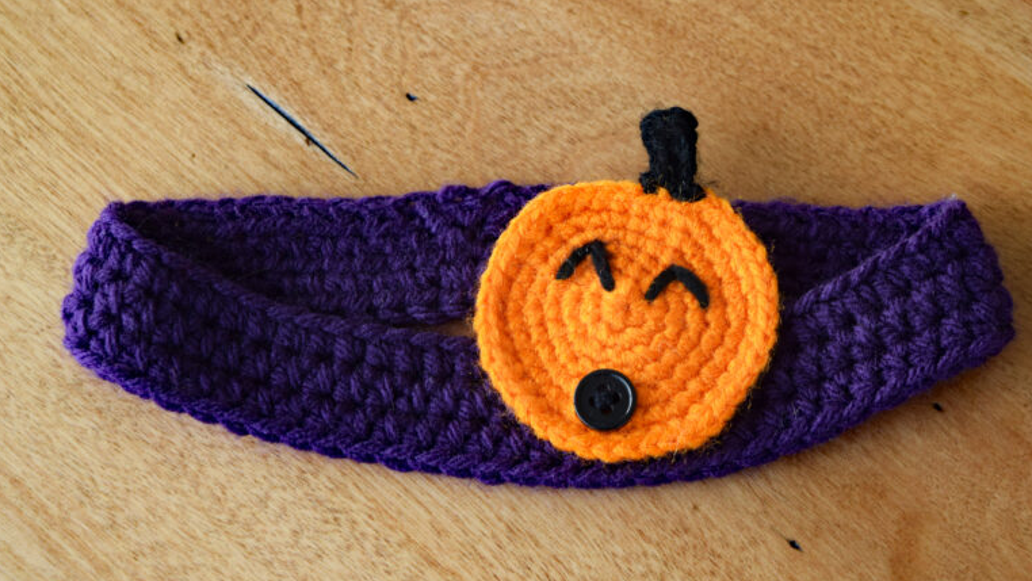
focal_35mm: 76
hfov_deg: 27.9
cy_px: 302
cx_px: 515
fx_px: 2080
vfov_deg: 15.9
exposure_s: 1/200
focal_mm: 48
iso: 400
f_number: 7.1
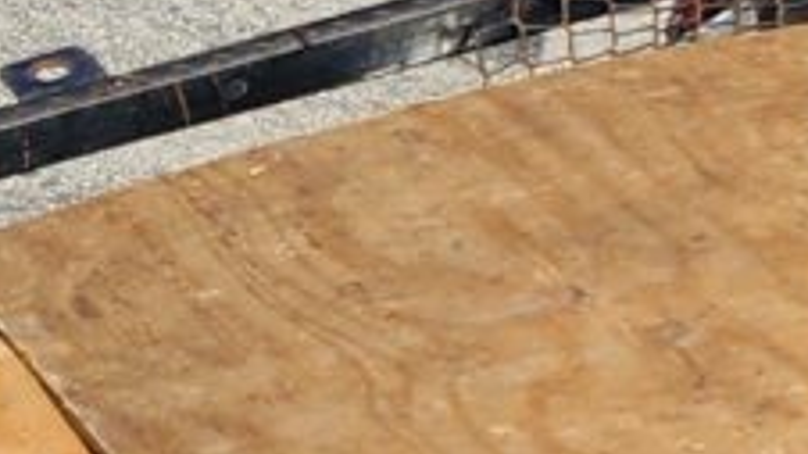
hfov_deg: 7.6
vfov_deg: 4.8
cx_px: -1841
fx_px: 5077
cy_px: 1433
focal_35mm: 237
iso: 50
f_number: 1.8
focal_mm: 5
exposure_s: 1/2234
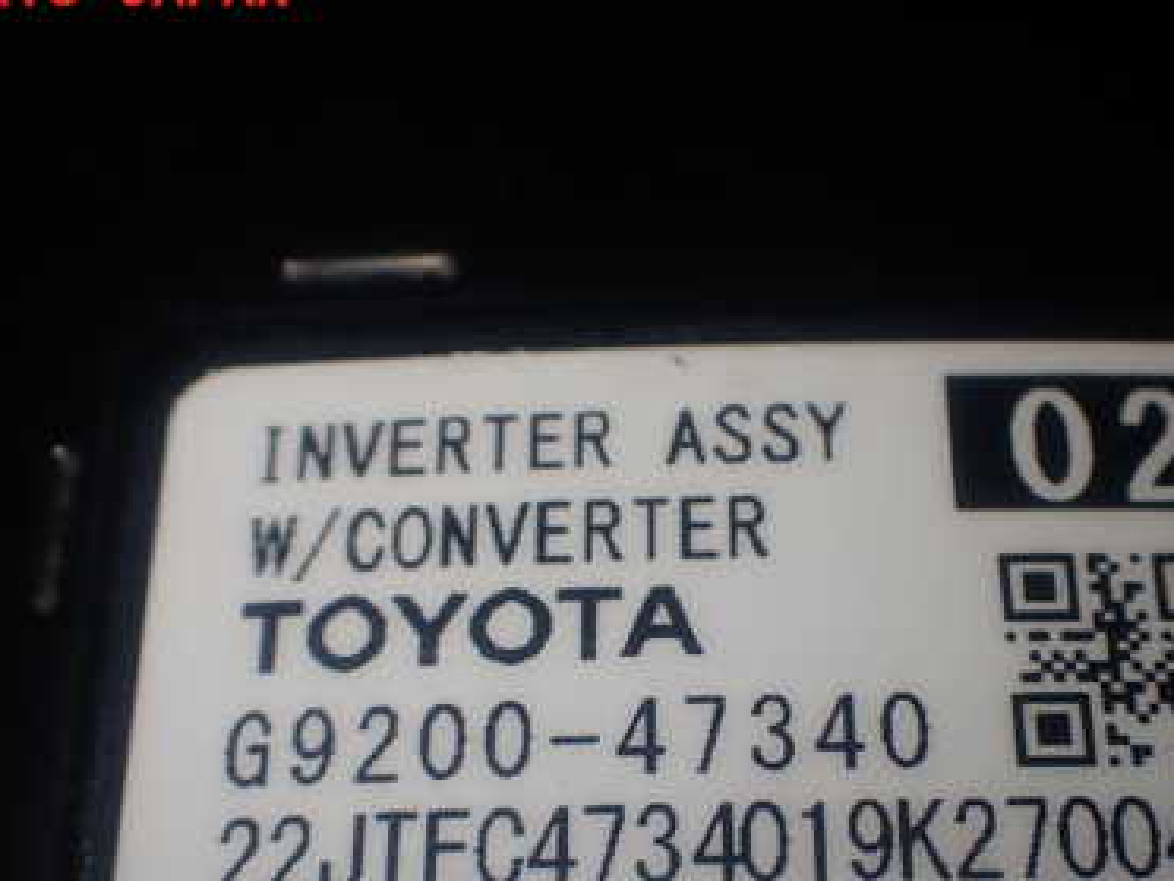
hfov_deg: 33.2
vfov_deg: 25.0
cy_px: 657
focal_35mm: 58
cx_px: 663
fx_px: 1967
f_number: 3.5
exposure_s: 1/100
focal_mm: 6.37
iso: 100
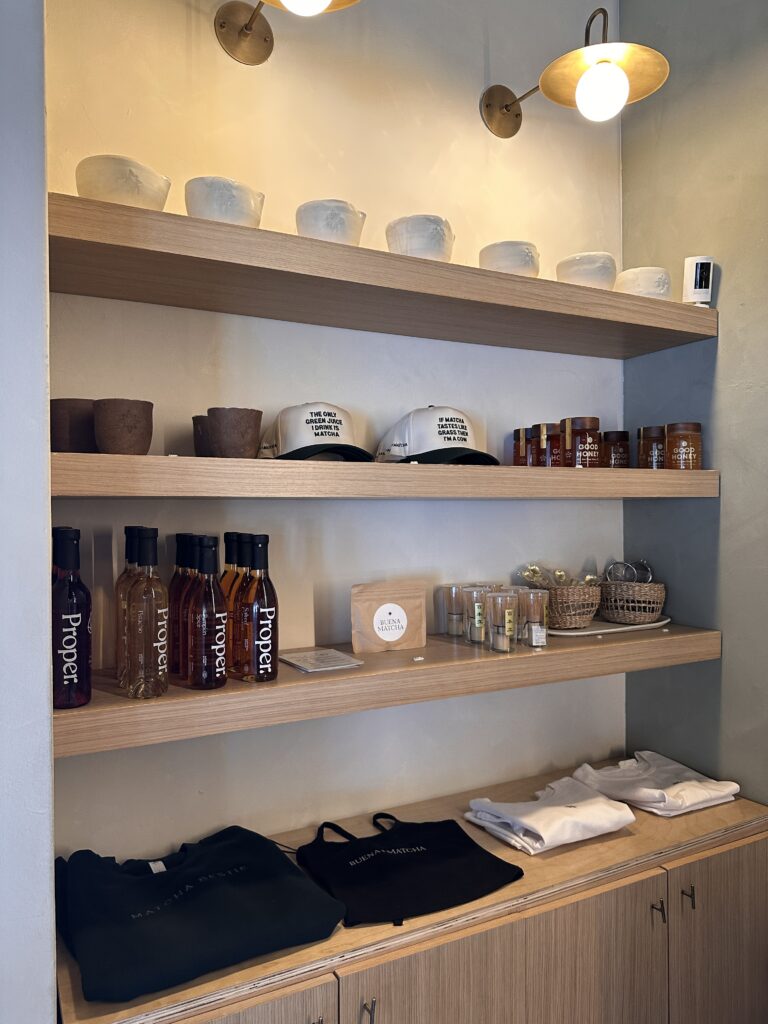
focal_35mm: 24
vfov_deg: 71.6
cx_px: 384
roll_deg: +0.0
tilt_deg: +1.5
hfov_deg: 56.8
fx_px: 710
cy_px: 512
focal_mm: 6.86
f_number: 1.78
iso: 200
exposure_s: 1/60
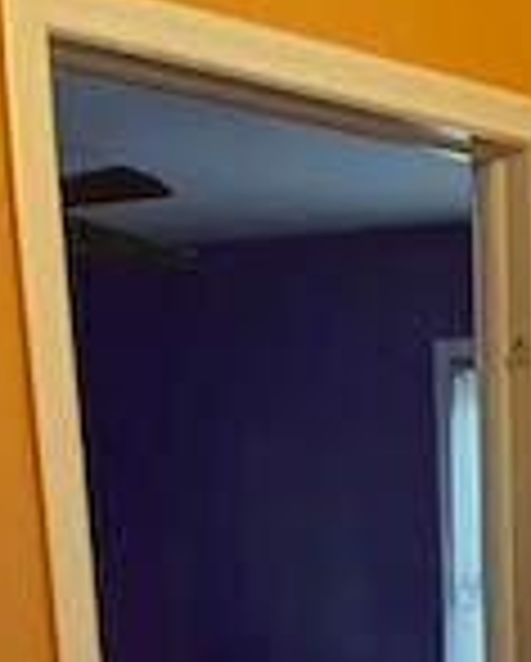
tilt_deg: -14.7
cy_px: 934
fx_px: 1470
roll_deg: +0.7
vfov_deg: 21.9
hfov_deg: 19.3
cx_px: 639
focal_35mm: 75
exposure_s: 1/40
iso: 640
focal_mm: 5.1
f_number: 1.6
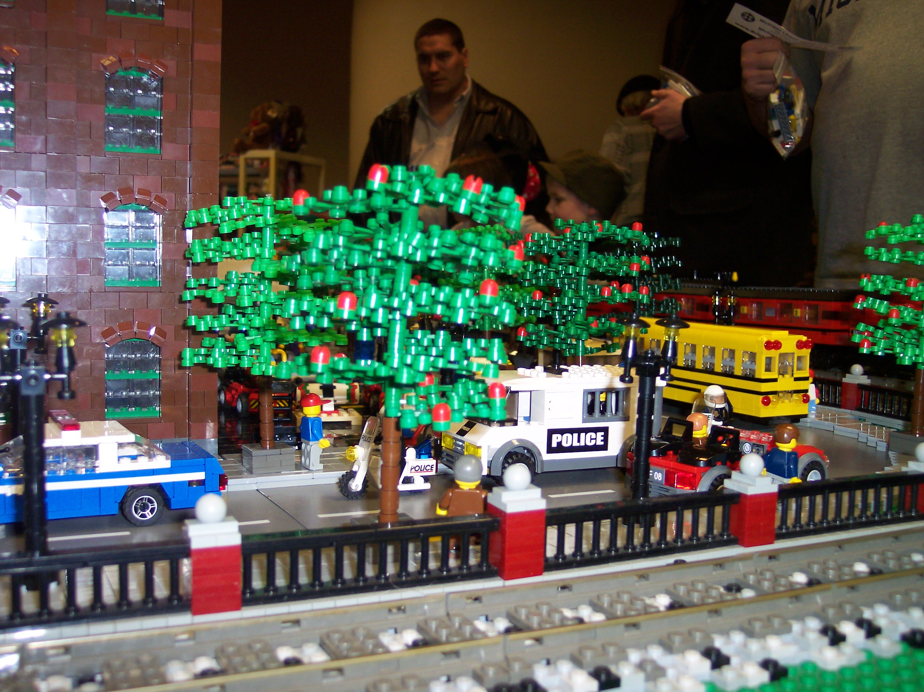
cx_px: 462
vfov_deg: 37.7
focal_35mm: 38
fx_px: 1014
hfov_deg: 49.0
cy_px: 346
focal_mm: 8
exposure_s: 1/30
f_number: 2.8
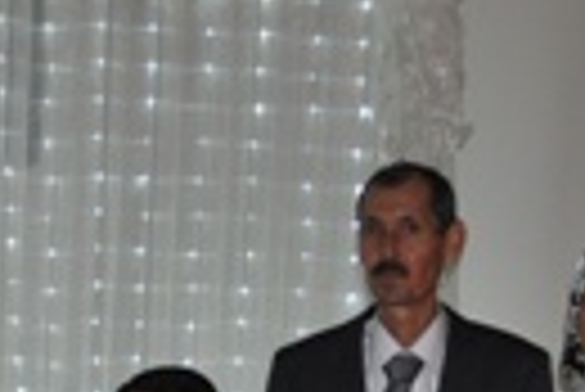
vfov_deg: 12.9
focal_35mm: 103
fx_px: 1676
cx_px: -58
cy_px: 514
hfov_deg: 19.0
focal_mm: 20
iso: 800
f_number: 3.8
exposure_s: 1/60
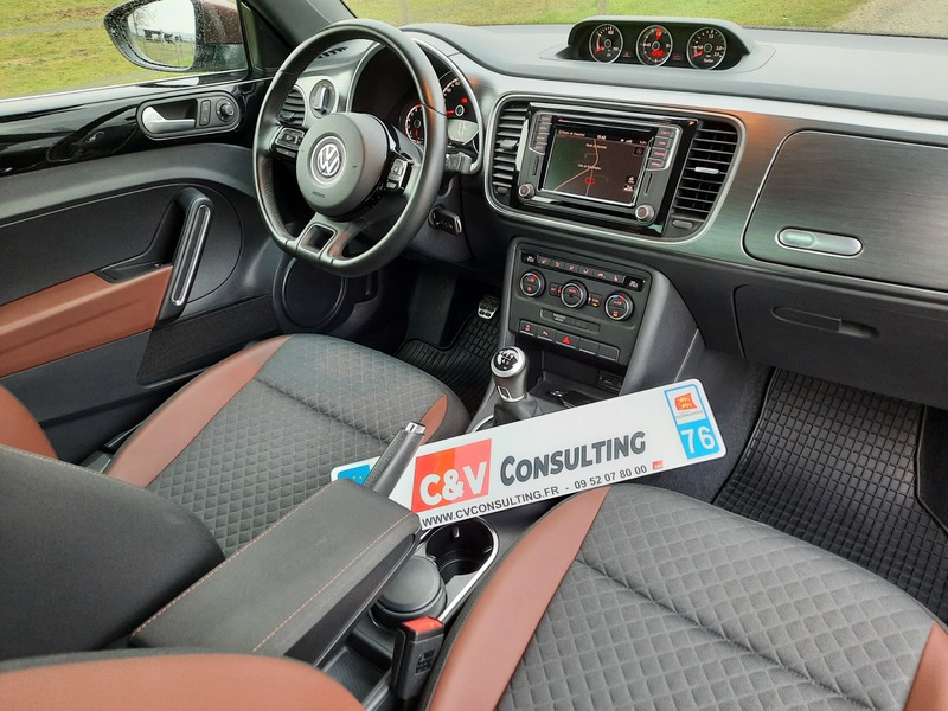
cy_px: 356
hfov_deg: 69.4
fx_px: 685
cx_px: 474
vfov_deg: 54.9
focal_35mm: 25
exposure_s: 1/33
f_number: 2
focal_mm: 4.6
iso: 320
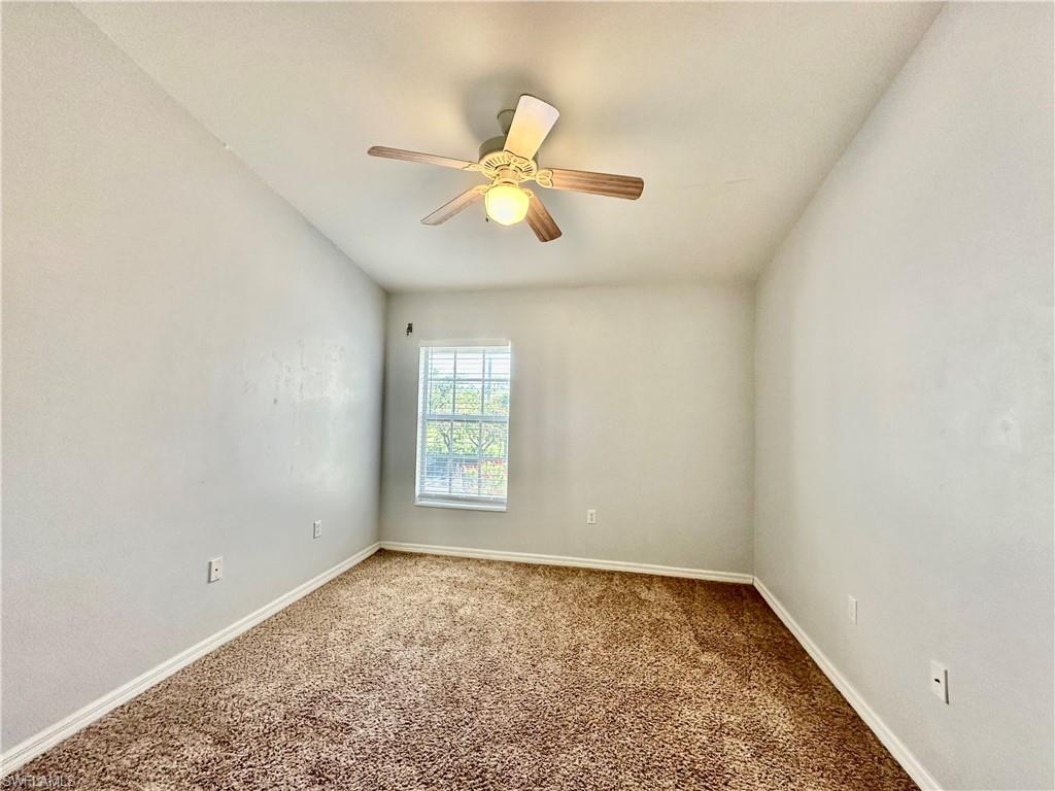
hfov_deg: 102.1
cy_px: 396
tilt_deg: +2.0
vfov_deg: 85.7
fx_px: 427
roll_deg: -1.3
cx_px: 528
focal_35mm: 14
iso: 200
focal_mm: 2.22
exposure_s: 1/120
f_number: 2.2
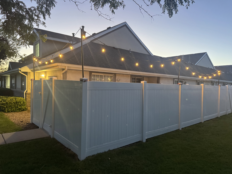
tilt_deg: -1.3
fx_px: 161
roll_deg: -1.7
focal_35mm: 24
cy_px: 87
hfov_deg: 71.6
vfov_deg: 56.8
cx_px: 116
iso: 800
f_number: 1.78
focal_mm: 6.76
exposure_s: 1/60
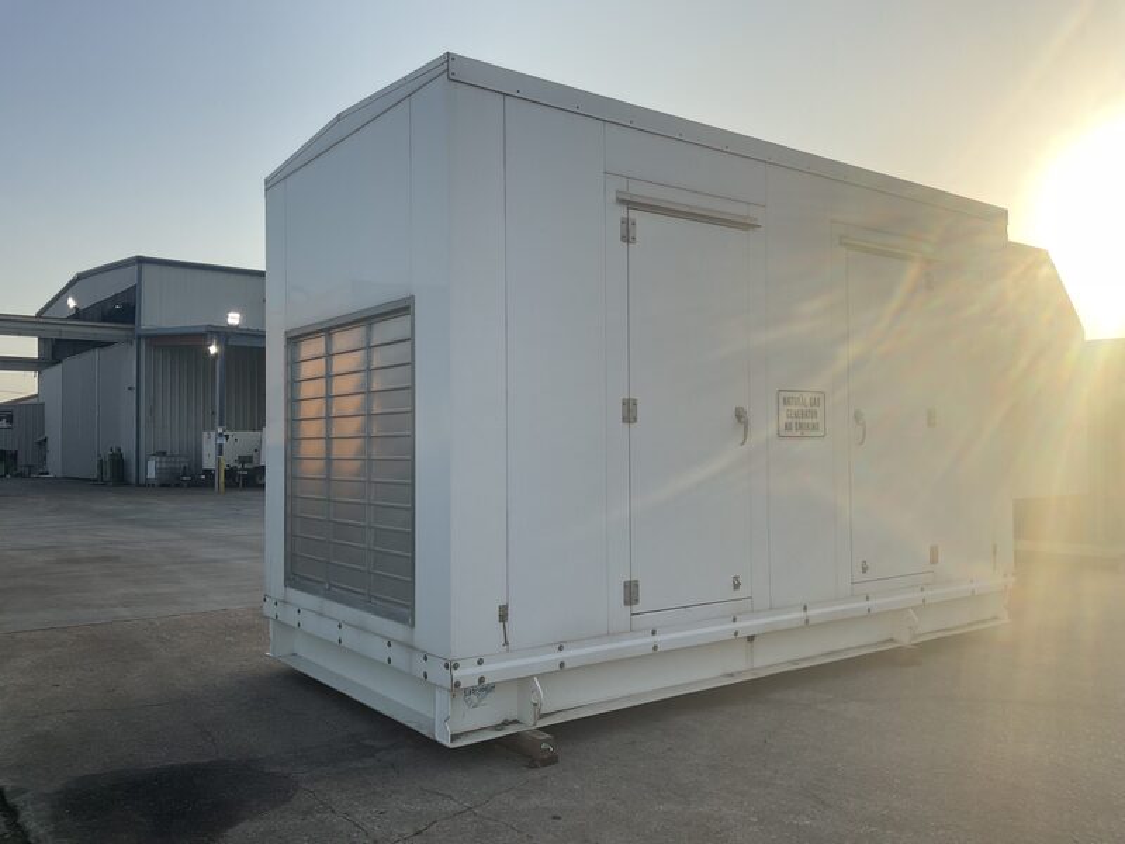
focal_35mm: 29
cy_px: 422
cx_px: 562
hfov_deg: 61.7
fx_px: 942
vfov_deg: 48.2
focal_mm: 3
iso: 16
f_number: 1.8
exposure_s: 1/1675
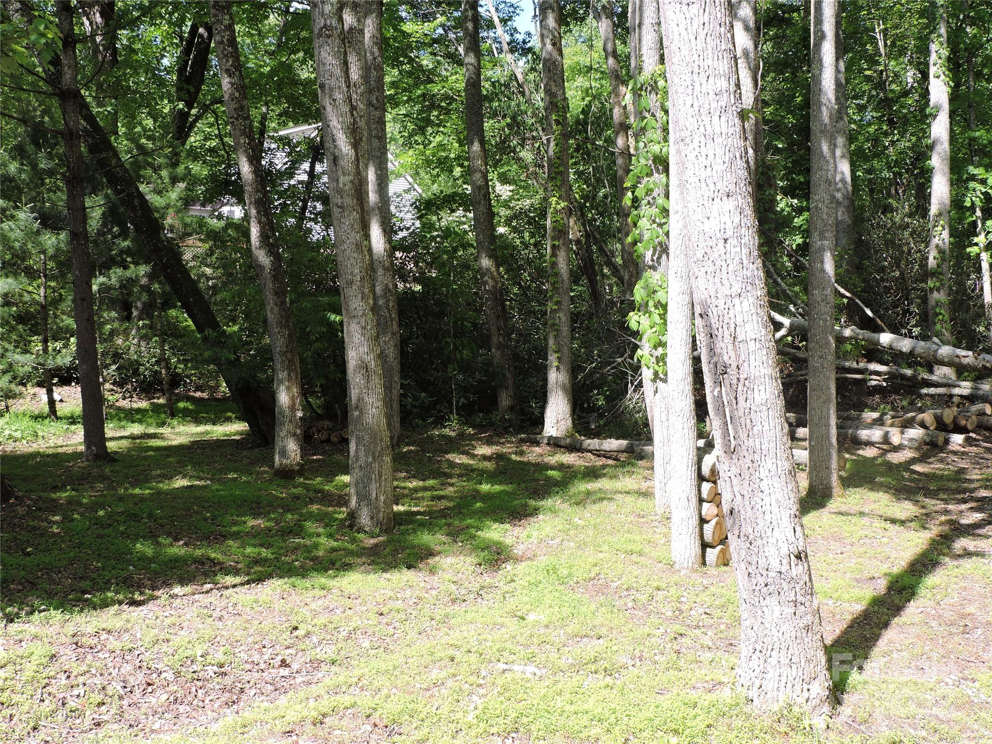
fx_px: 1003
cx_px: 496
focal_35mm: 35
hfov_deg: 52.6
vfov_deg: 40.7
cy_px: 372
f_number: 3.3
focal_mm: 6.2
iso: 100
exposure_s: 1/250
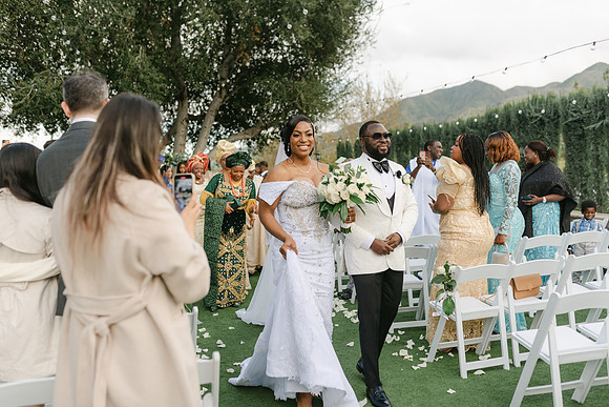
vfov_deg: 37.9
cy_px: 204
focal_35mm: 35
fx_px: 592
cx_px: 304
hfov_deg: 54.4
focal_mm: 35
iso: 100
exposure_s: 1/1000
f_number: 2
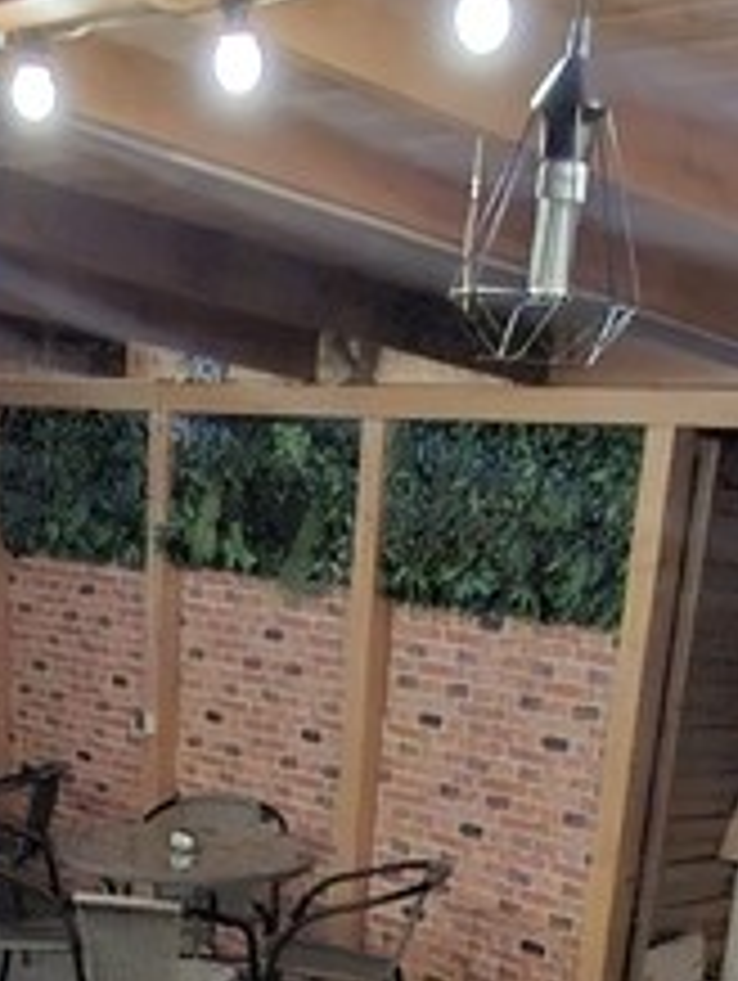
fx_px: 1731
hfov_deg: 24.0
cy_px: 1242
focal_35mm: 61
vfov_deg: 27.1
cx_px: 243
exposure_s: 1/4
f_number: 2.2
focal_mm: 1.74
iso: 800
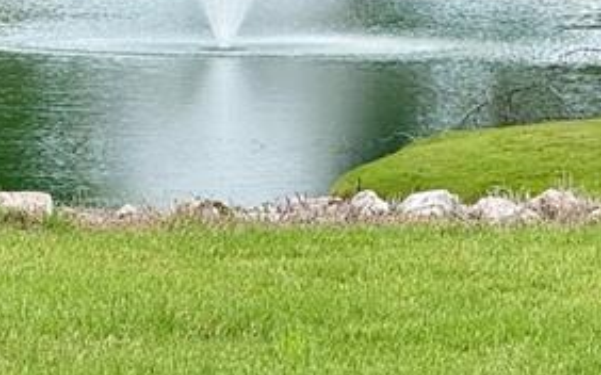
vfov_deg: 2.8
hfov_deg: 4.5
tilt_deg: +0.7
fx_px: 7564
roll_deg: -0.7
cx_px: 192
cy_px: -339
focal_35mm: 462
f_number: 2.8
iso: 50
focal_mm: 15.66
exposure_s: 1/281
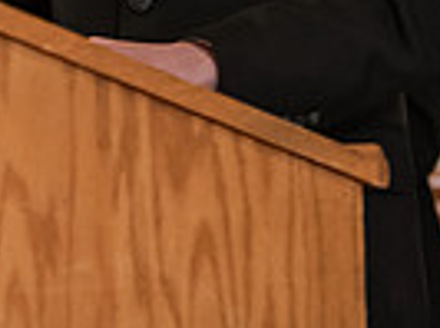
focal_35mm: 526
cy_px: -300
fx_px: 6668
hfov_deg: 3.8
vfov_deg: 2.8
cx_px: -169
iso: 2000
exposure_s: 1/200
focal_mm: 125
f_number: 3.2
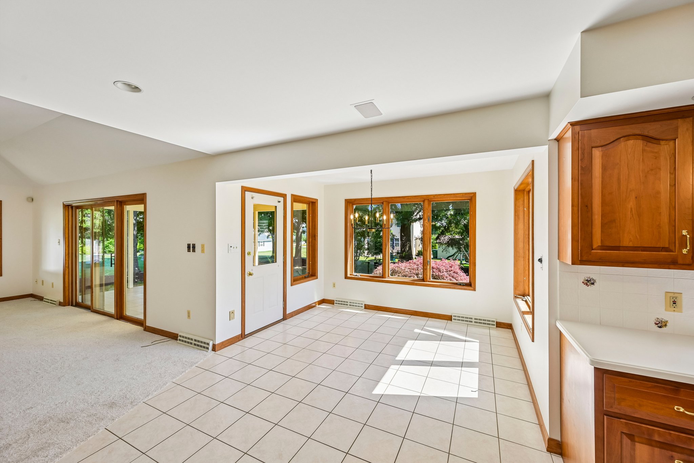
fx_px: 270
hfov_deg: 104.3
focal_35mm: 14
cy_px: 232
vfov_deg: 81.2
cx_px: 347
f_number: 8
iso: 100
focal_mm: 14
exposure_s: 1/25
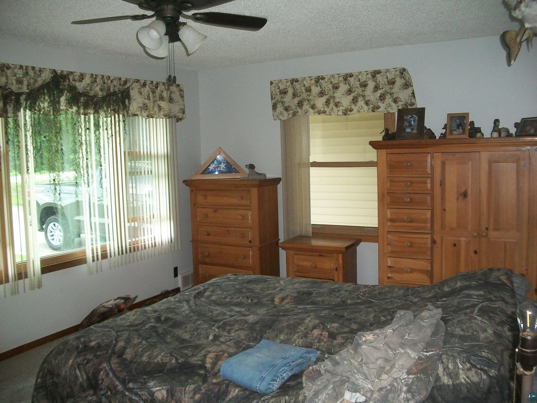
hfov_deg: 56.8
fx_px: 496
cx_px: 268
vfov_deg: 44.2
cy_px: 202
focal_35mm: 32
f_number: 2.9
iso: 240
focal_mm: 5.7
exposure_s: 1/60
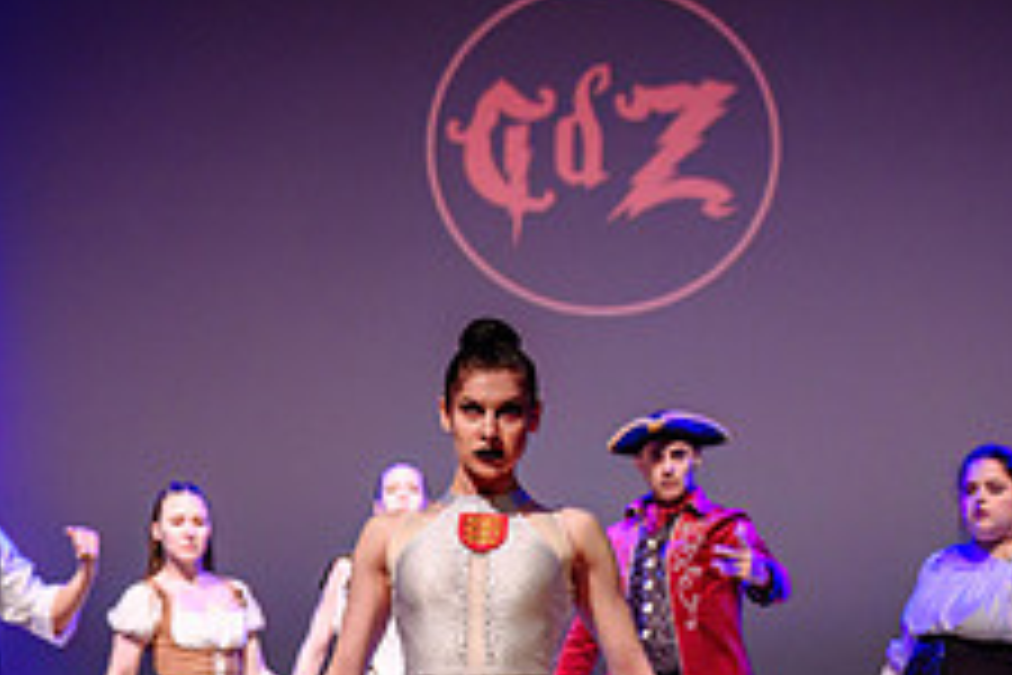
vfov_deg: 15.4
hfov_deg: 23.1
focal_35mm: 88
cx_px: 474
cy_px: 601
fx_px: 2474
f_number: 2.8
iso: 1600
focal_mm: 32.5
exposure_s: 1/200
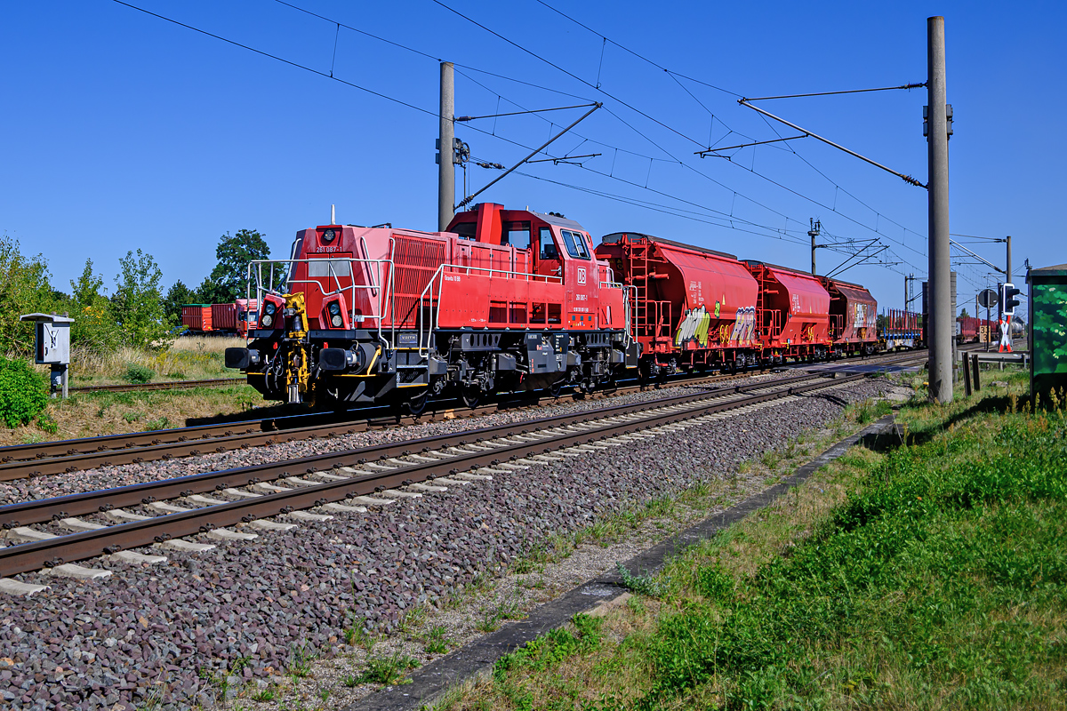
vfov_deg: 36.2
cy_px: 356
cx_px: 534
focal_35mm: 37
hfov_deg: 52.2
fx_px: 1089
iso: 200
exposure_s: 1/800
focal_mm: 24.5
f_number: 8
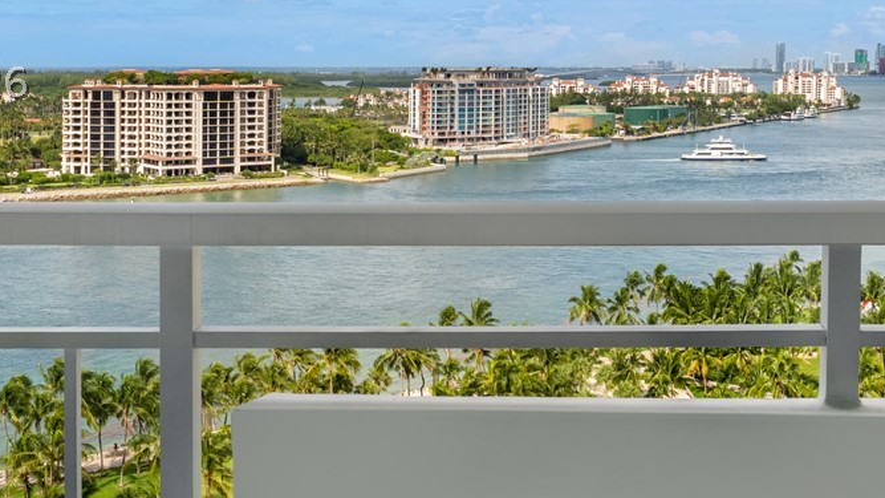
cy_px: 80
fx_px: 1170
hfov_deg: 41.2
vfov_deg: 23.6
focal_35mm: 50
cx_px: 550
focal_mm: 18.7
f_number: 11
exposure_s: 1/500
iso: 320
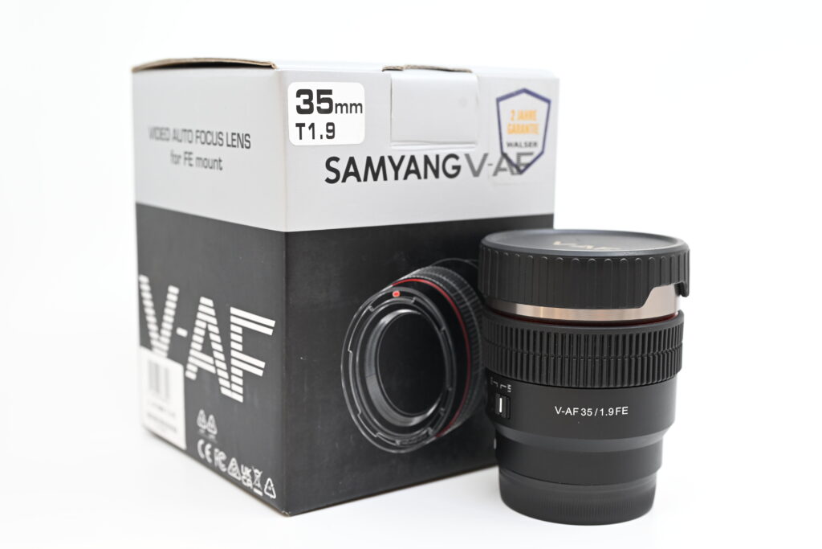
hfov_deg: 41.1
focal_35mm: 48
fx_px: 1096
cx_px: 411
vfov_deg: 28.1
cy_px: 274
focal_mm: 48
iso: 640
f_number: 6.3
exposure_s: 1/100
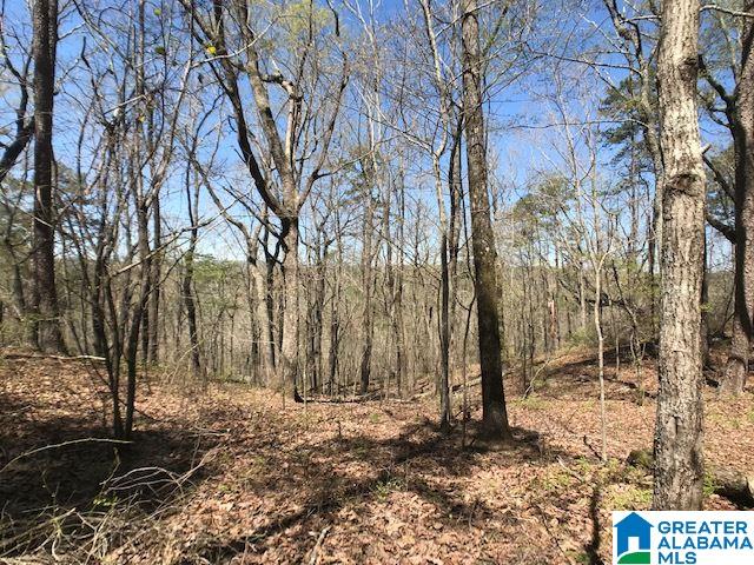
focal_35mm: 28
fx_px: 610
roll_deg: -1.7
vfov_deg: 49.7
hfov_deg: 63.4
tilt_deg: +0.1
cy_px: 282
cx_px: 377
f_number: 1.8
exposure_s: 1/1259
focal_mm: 3.99
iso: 20
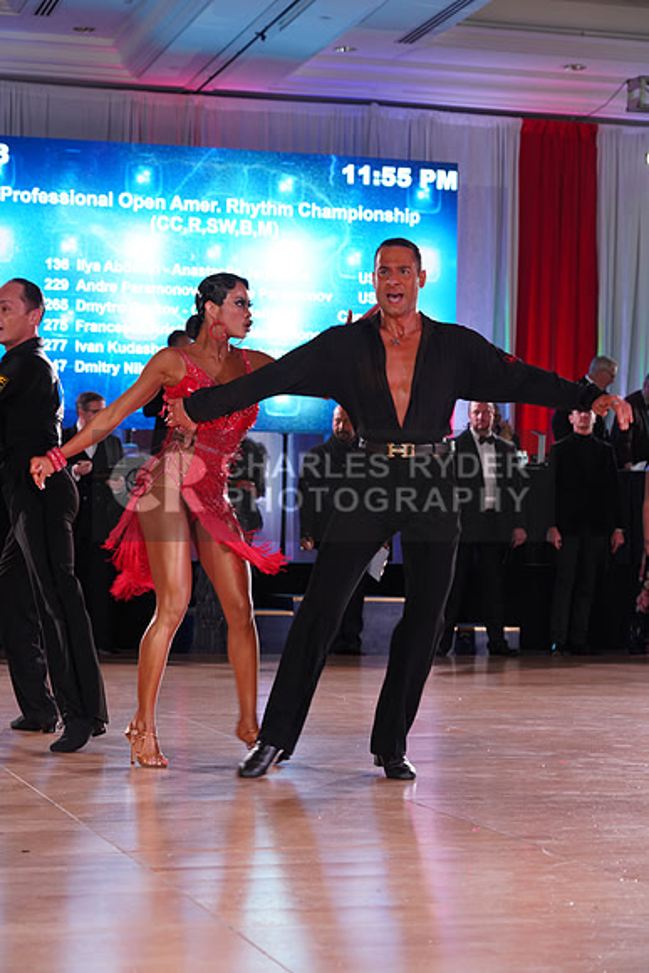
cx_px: 324
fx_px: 2000
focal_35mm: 74
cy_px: 486
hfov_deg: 18.4
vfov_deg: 27.3
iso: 1600
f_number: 5.6
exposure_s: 1/160
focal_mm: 74
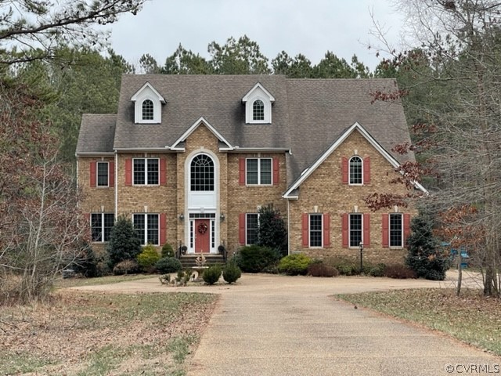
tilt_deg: +1.9
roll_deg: +0.4
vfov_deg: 22.9
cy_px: 188
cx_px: 250
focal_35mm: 64
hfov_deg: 30.3
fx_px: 926
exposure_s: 1/405
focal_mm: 7.5
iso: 20
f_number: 2.2
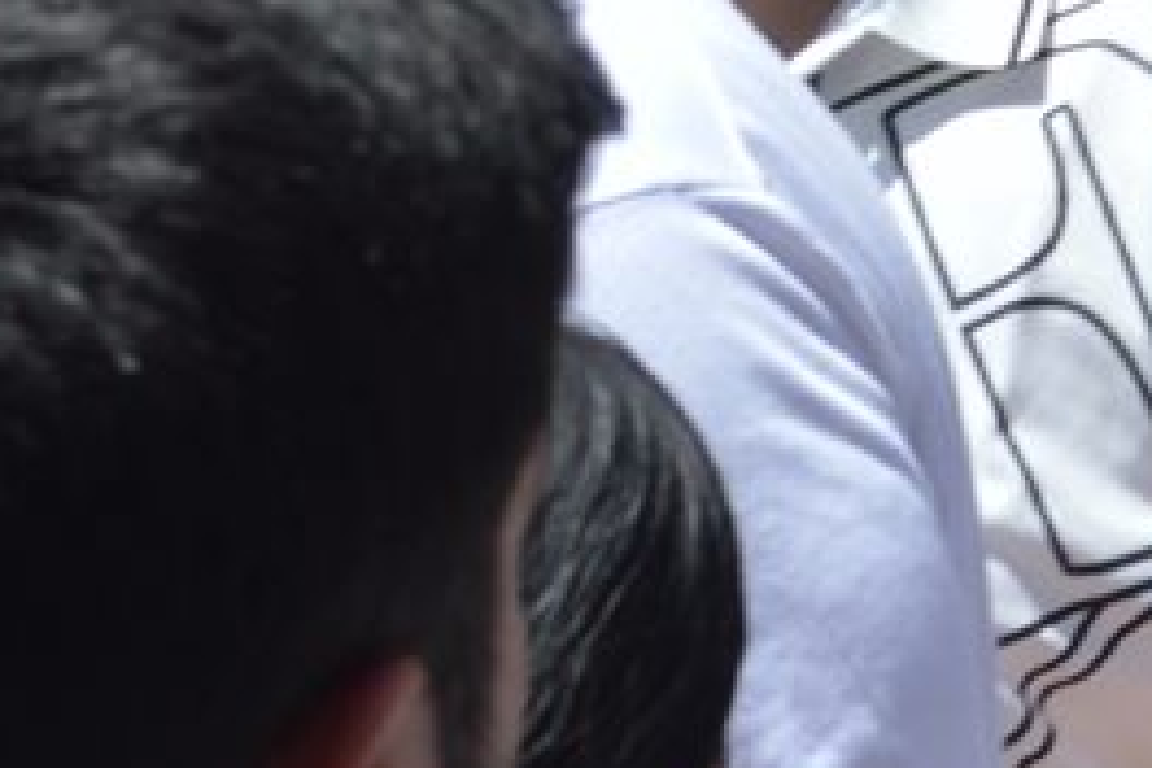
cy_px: -397
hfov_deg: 7.4
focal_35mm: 264
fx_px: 8447
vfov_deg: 5.2
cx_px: 2518
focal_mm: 34
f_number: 9
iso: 100
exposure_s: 1/320
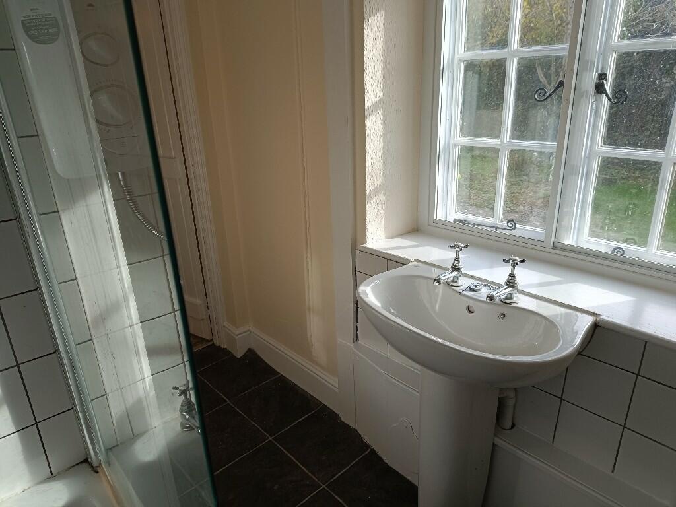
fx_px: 469
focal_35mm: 24
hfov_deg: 71.6
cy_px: 254
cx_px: 338
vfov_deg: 56.8
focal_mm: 5.59
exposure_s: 1/203
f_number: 1.88
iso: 53
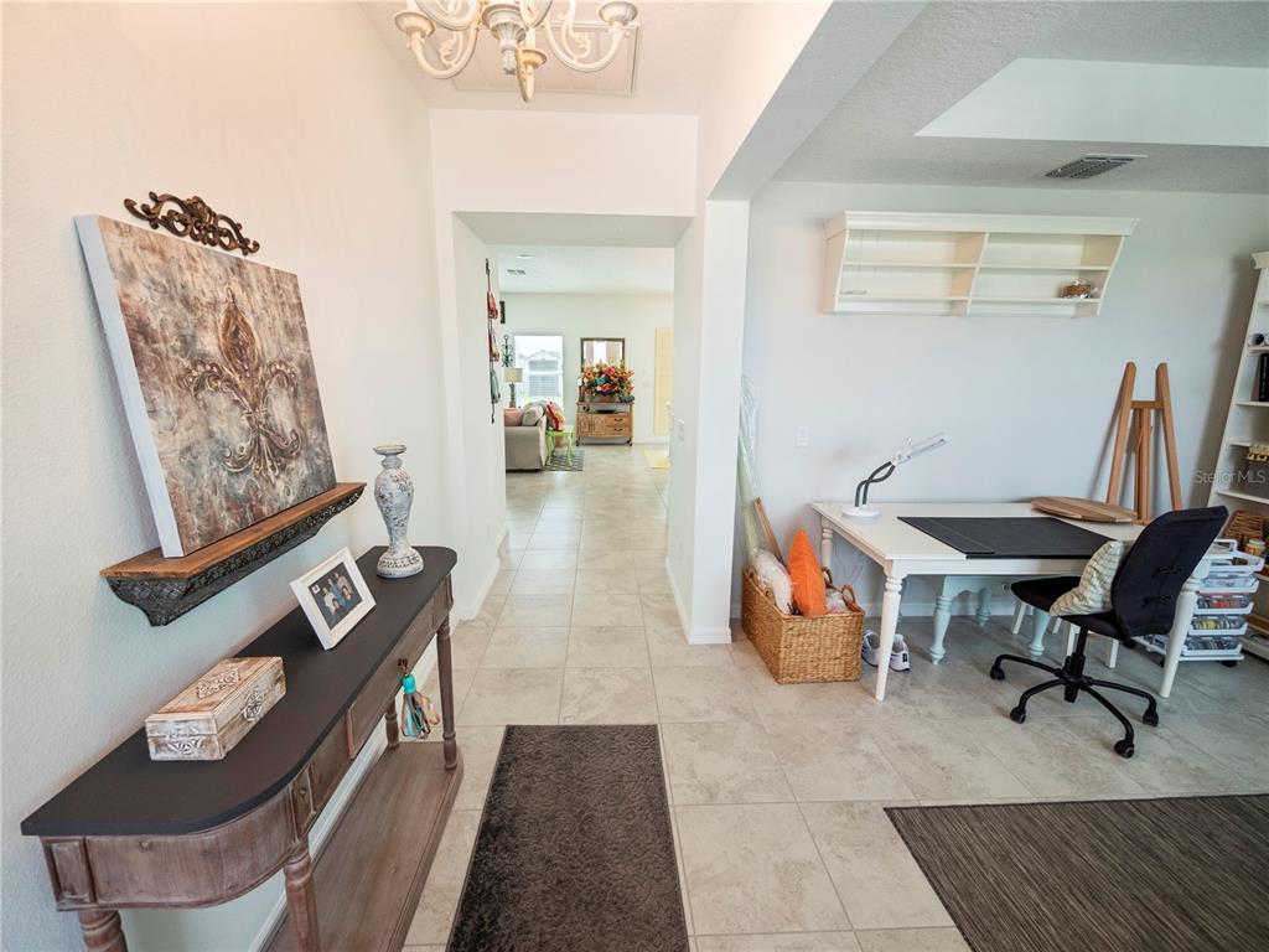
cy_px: 476
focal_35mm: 14
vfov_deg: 85.7
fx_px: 513
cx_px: 634
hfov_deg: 102.1
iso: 400
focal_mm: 7
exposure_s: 1/60
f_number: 4
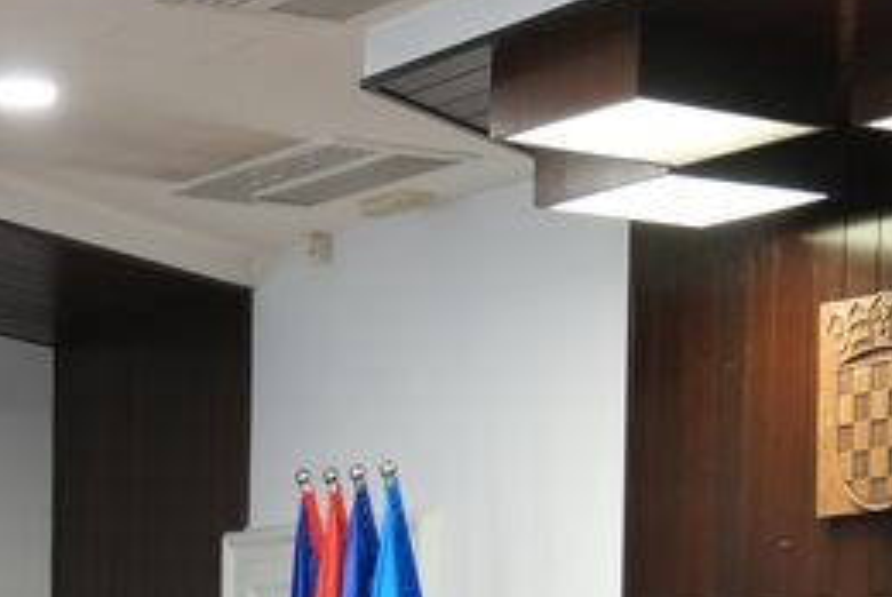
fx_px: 2828
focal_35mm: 114
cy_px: 962
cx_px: 209
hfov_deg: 17.8
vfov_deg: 11.4
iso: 1250
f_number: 4
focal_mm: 29
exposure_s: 1/30
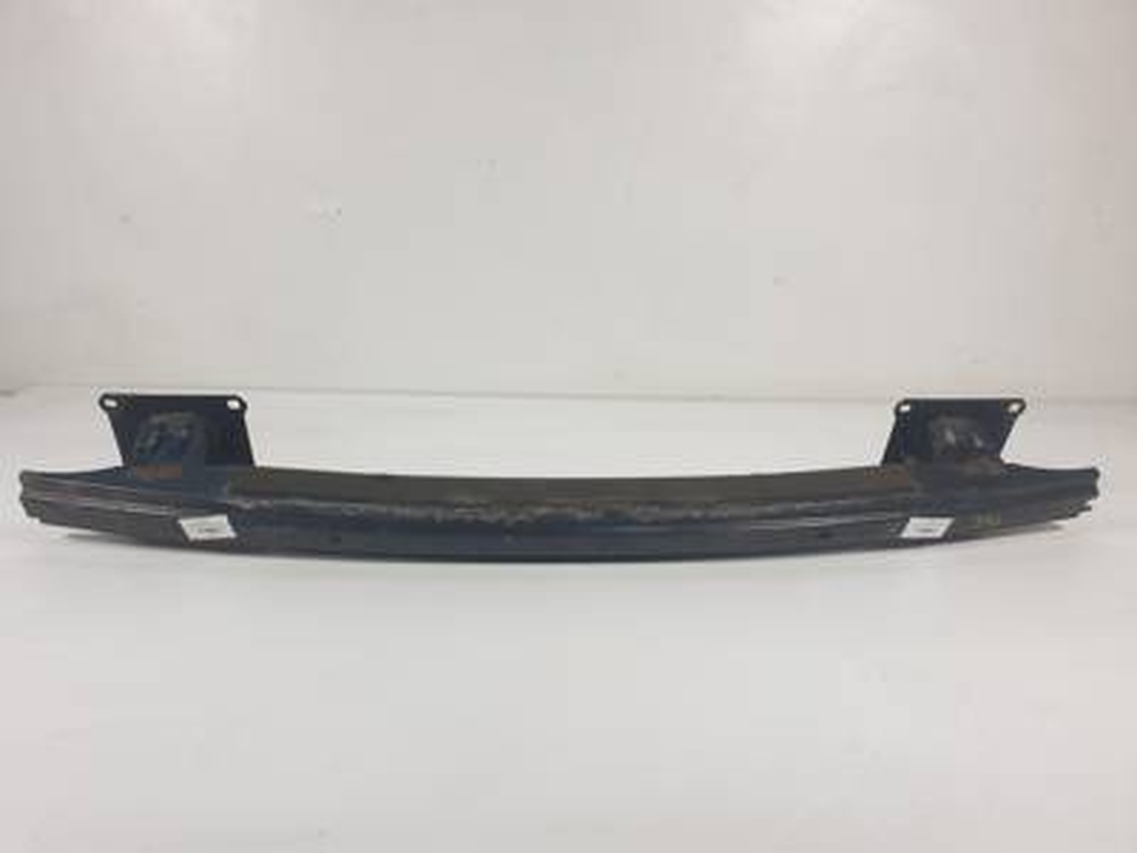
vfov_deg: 53.1
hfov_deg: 67.3
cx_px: 568
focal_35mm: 26
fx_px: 854
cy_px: 426
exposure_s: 1/100
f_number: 2.4
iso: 64
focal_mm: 4.3
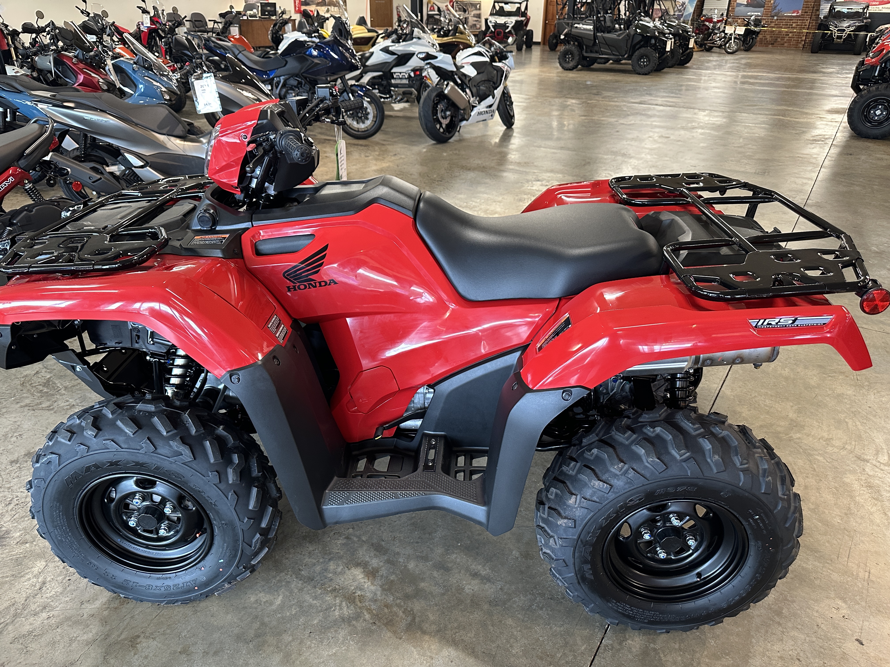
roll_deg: -0.4
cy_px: 334
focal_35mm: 24
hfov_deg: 71.6
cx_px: 445
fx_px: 617
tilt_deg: -27.2
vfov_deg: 56.8
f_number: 1.78
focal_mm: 6.86
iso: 320
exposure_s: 1/60
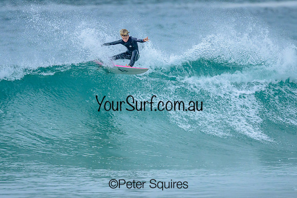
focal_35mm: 1094
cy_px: 120
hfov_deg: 1.9
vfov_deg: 1.3
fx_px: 9030
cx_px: 146
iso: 1800
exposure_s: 1/3200
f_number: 6.3
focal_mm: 800
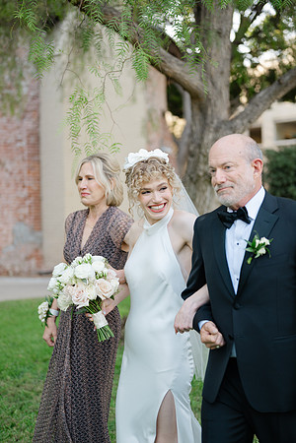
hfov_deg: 27.0
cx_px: 148
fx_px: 617
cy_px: 222
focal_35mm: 50
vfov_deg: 39.6
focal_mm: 50
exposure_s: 1/400
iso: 100
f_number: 1.8
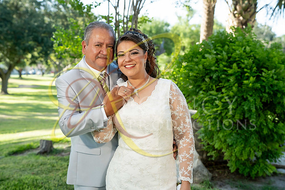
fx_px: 388
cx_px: 142
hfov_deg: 40.3
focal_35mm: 49
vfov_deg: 27.5
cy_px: 95
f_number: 4
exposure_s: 1/500
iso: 500
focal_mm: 49
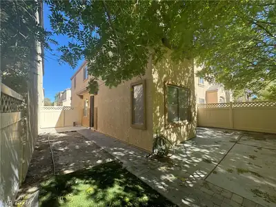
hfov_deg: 102.1
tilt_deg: +3.6
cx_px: 138
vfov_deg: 85.7
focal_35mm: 14
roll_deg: +0.7
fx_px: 112
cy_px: 104
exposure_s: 1/262
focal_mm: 2.22
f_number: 2.2
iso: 40
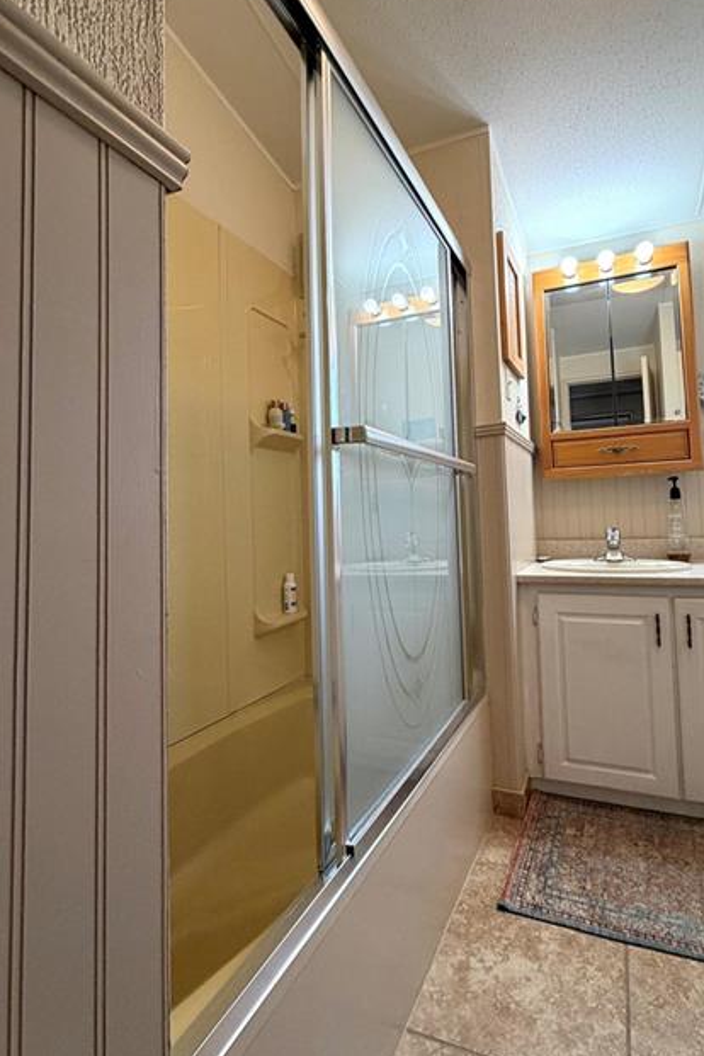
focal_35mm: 18
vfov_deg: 89.9
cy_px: 491
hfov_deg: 67.0
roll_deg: +2.0
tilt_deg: +2.5
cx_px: 408
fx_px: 528
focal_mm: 2.22
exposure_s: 1/120
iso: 160
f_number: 2.2
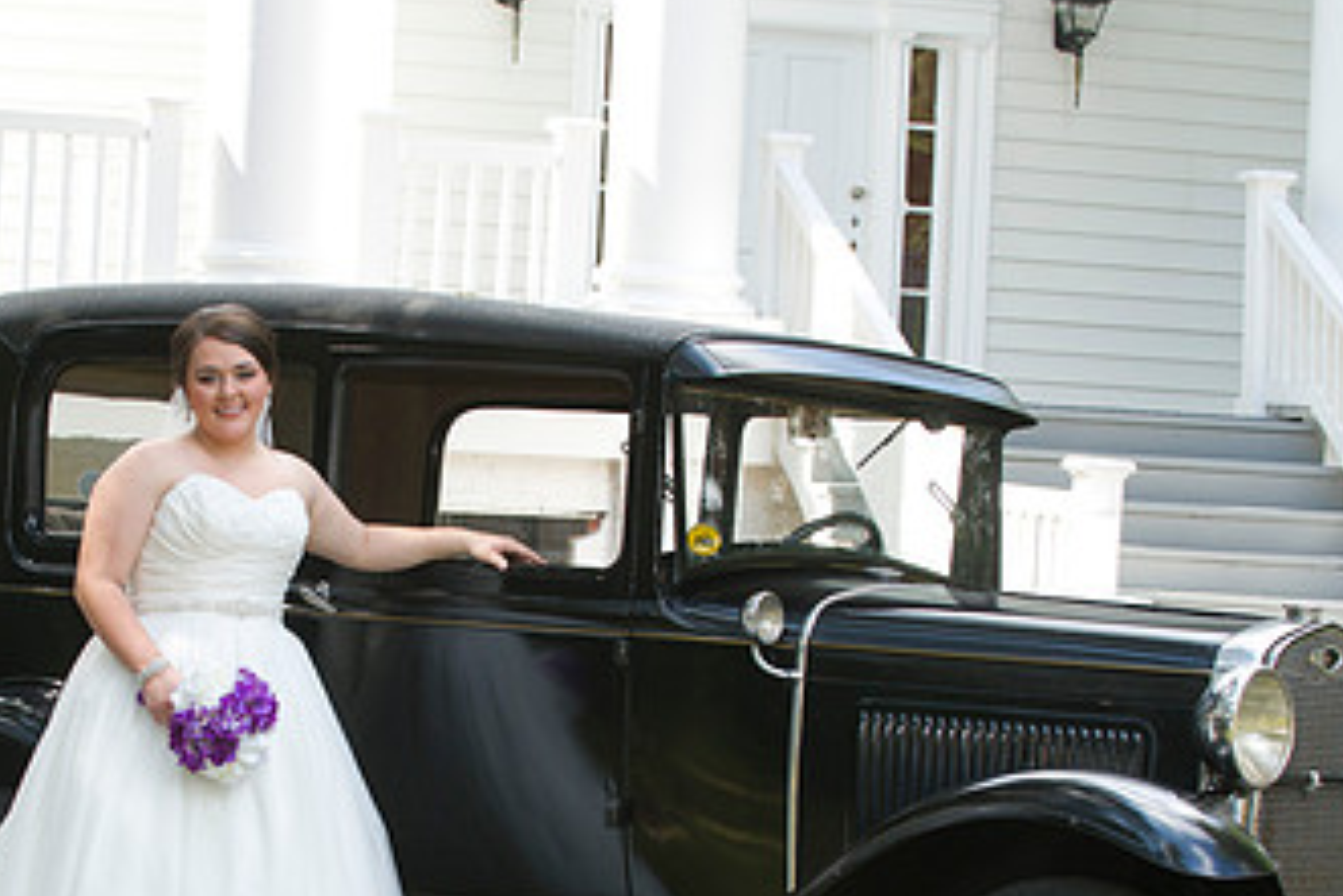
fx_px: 5225
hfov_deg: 14.6
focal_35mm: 140
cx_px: 377
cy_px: 685
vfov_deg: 9.8
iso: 320
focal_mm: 80
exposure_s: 1/100
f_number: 5.6
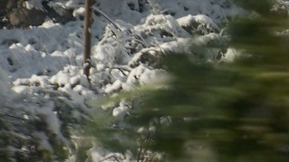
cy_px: -26
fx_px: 3538
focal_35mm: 462
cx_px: 349
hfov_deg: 4.7
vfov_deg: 2.6
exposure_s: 1/500
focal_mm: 28
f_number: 4.5
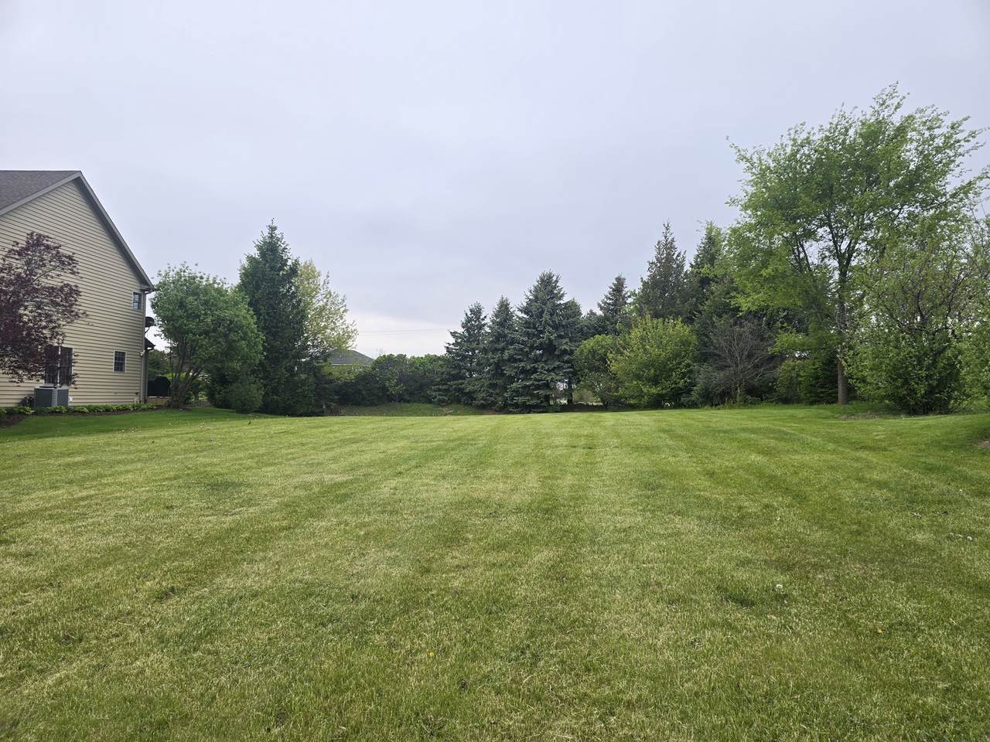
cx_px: 495
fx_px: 658
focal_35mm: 23
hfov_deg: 73.9
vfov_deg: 58.9
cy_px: 371
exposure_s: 1/231
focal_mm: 6.3
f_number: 1.7
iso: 12
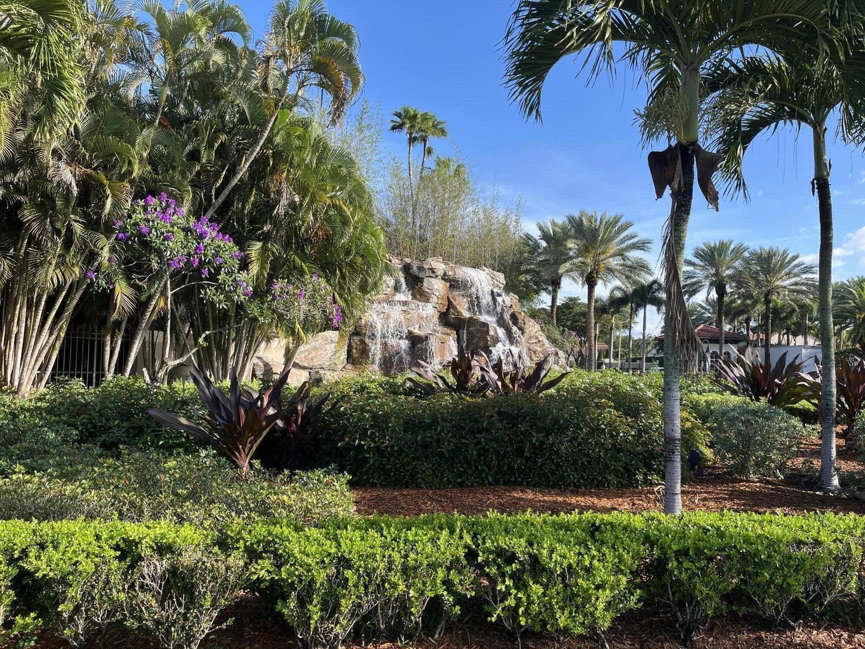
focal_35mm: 26
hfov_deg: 67.3
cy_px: 324
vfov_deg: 53.1
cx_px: 432
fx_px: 650
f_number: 1.6
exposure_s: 1/1212
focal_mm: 5.1
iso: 50
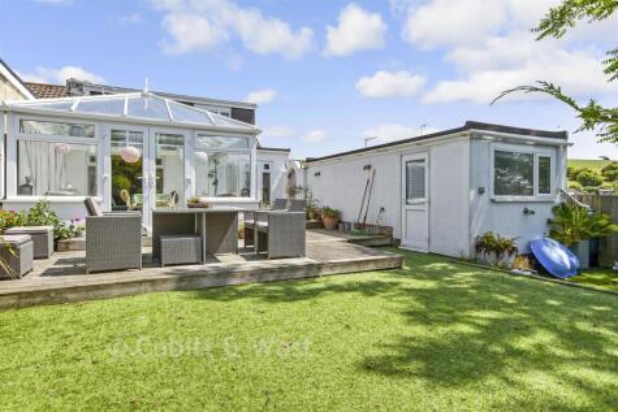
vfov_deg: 64.6
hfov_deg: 86.9
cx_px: 309
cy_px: 206
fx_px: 326
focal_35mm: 19
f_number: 8
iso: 200
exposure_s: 1/640
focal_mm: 13
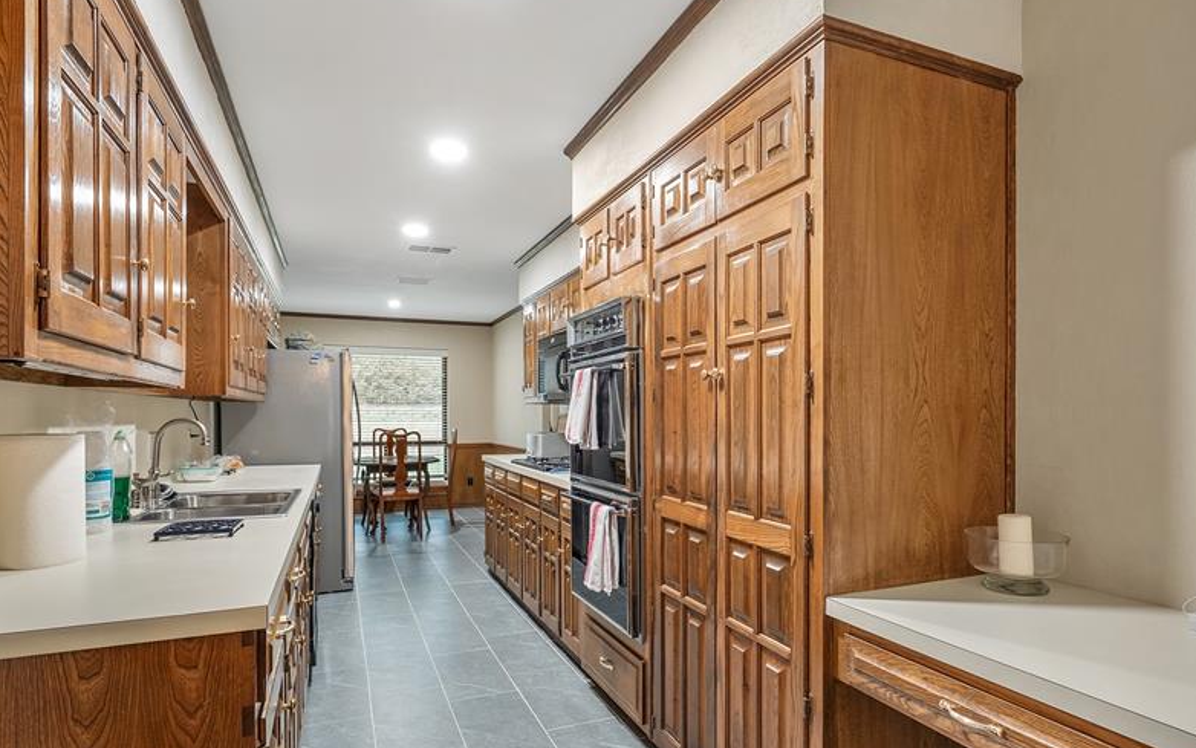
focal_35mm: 20
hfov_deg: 85.0
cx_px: 632
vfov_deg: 59.4
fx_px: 652
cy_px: 427
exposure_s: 1/3
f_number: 8
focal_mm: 15
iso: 800
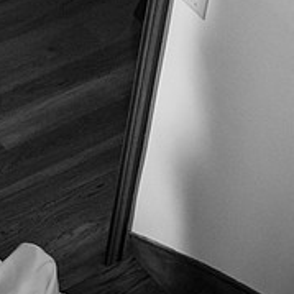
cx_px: 113
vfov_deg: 11.6
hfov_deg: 11.7
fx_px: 1432
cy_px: -21
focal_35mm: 149
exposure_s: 1/100
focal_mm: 26
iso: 2000
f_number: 2.8
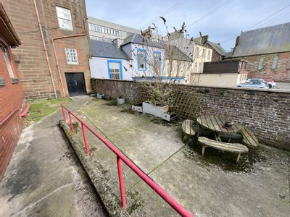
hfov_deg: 102.1
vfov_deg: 85.7
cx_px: 145
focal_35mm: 14
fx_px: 117
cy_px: 108
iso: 32
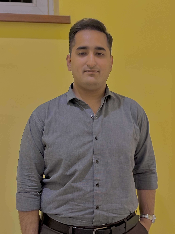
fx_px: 324
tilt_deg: -3.2
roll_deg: +1.3
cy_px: 117
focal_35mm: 48
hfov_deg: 30.3
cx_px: 88
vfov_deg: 39.7
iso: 1000
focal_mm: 6.76
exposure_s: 1/18
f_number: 1.78
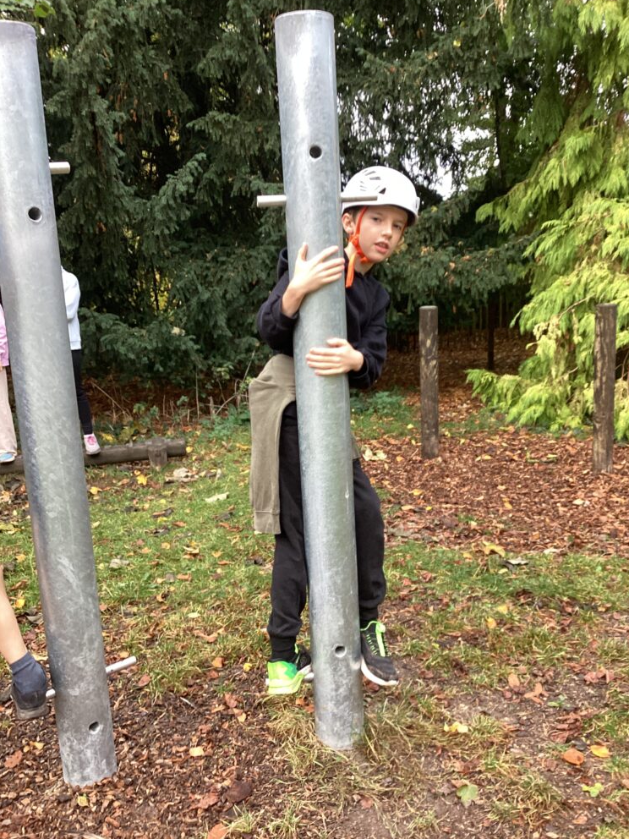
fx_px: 775
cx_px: 323
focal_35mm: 32
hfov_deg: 44.2
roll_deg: +4.9
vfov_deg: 56.8
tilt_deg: -12.3
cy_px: 420
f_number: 2.4
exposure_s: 1/100
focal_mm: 3.3
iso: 50
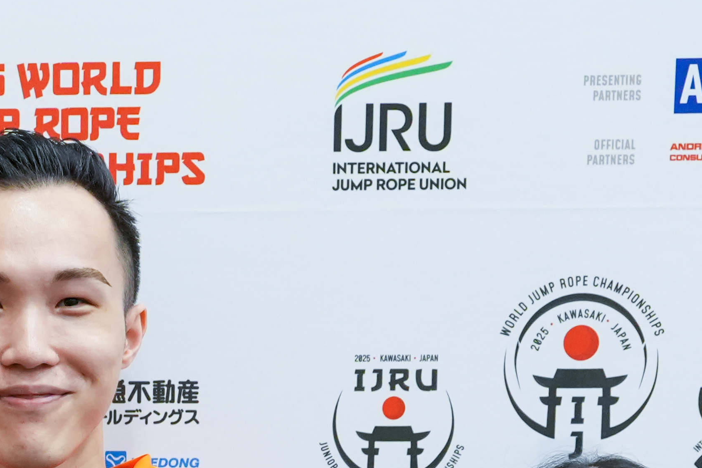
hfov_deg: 17.1
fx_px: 2299
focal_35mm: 118
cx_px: 84
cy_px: 811
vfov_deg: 10.9
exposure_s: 1/125
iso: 2000
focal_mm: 21.5
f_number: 4
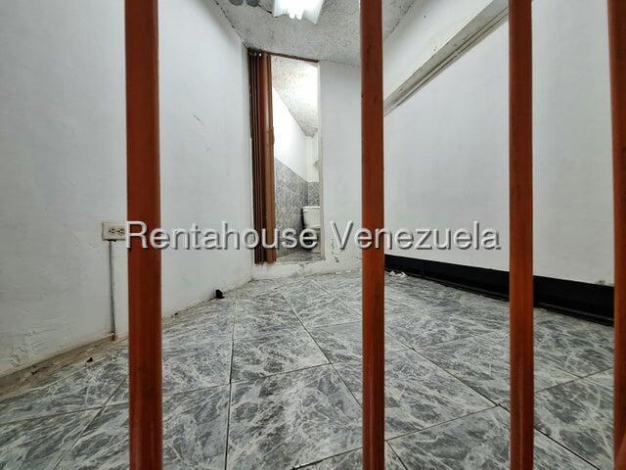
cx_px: 313
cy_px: 235
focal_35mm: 13
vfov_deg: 89.9
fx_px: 235
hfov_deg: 106.2
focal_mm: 1.74
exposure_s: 1/30
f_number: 2.2
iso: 200
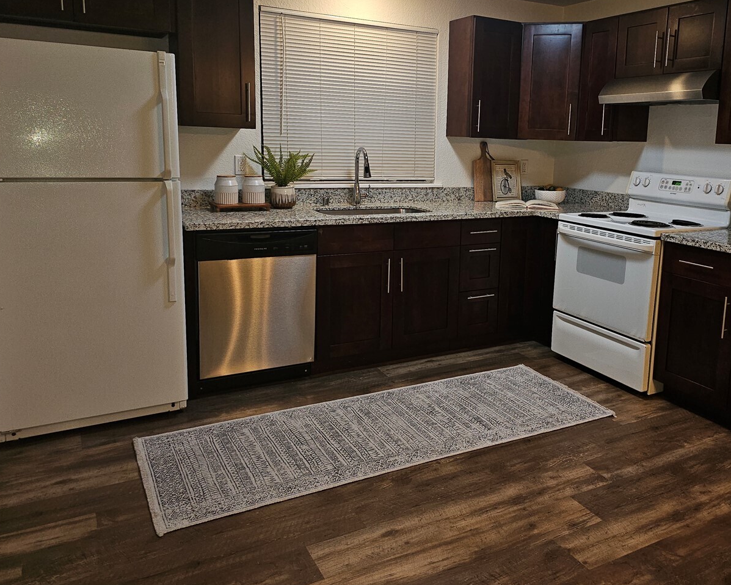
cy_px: 242
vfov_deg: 48.3
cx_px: 450
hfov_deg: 58.1
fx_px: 649
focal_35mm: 30
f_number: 1.7
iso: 100
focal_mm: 6.3
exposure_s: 1/24
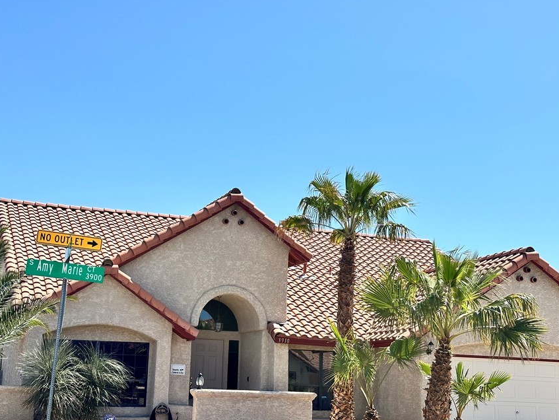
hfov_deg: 33.2
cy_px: 229
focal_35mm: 58
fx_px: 937
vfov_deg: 25.2
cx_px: 292
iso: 64
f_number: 1.78
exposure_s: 1/3367
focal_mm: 6.86
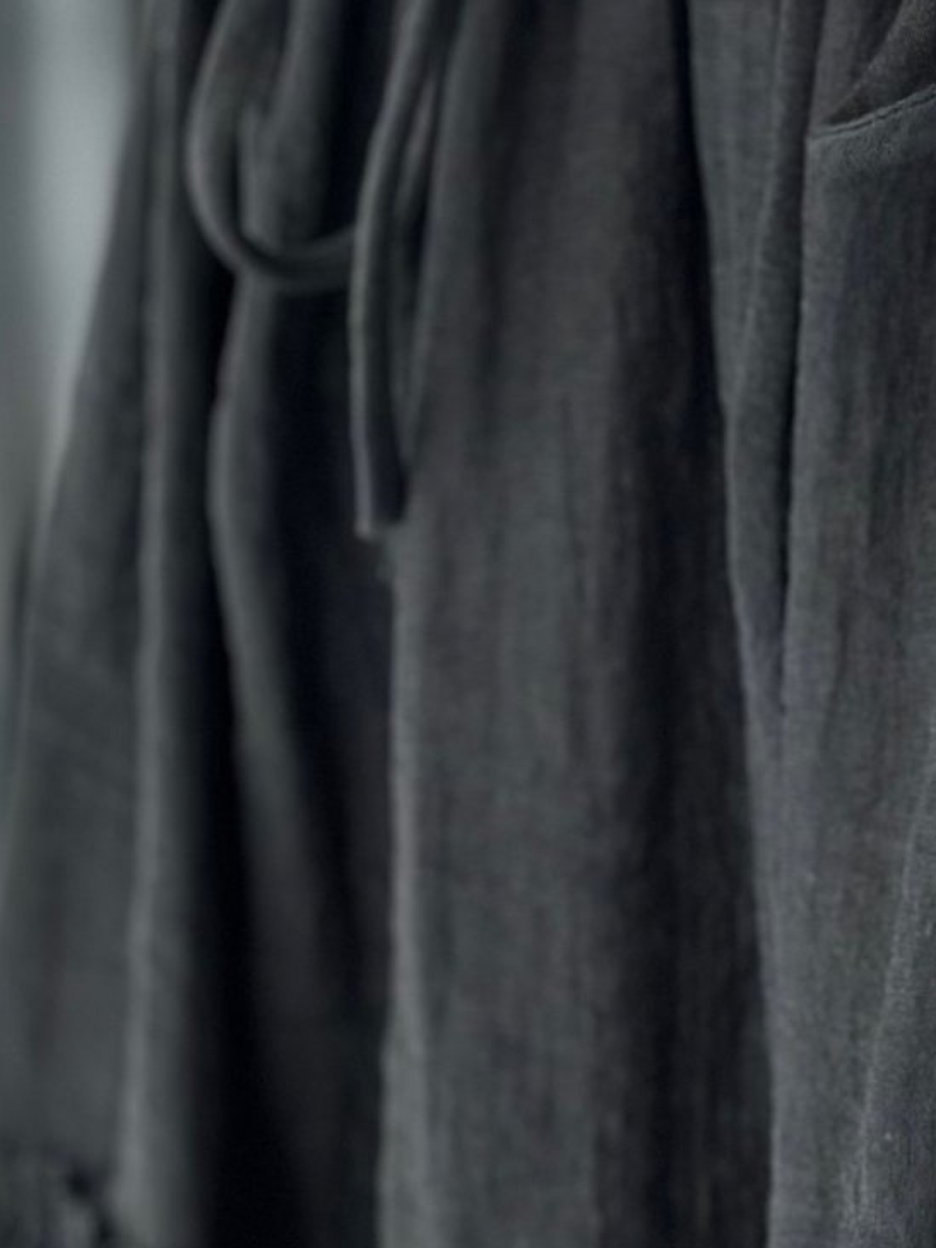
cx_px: 840
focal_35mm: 158
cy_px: 383
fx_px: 5695
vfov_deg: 12.5
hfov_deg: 9.4
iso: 250
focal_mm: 6.86
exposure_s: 1/50
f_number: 1.78
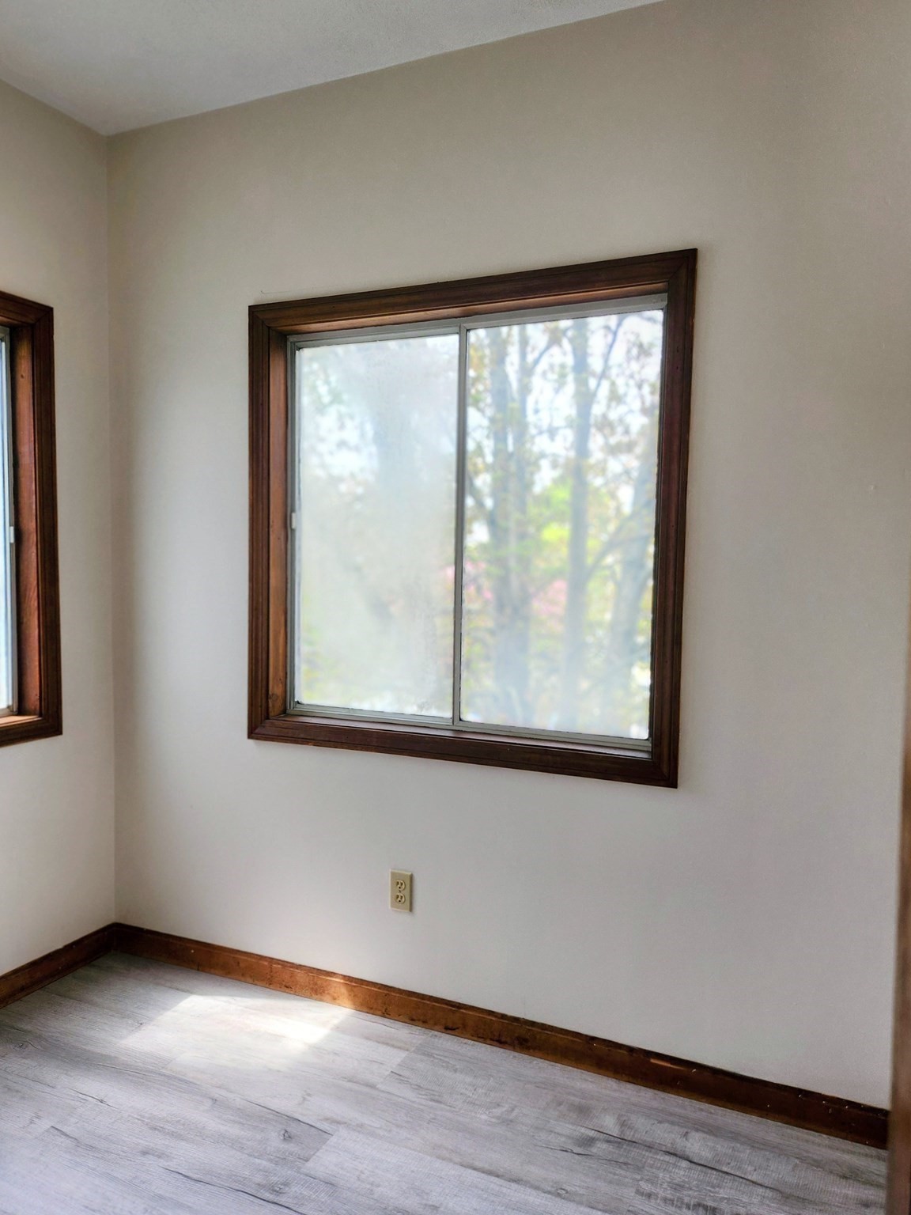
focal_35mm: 24
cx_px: 456
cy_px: 608
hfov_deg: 56.8
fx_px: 842
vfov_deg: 71.6
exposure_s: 1/319
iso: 50
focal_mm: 5
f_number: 1.8
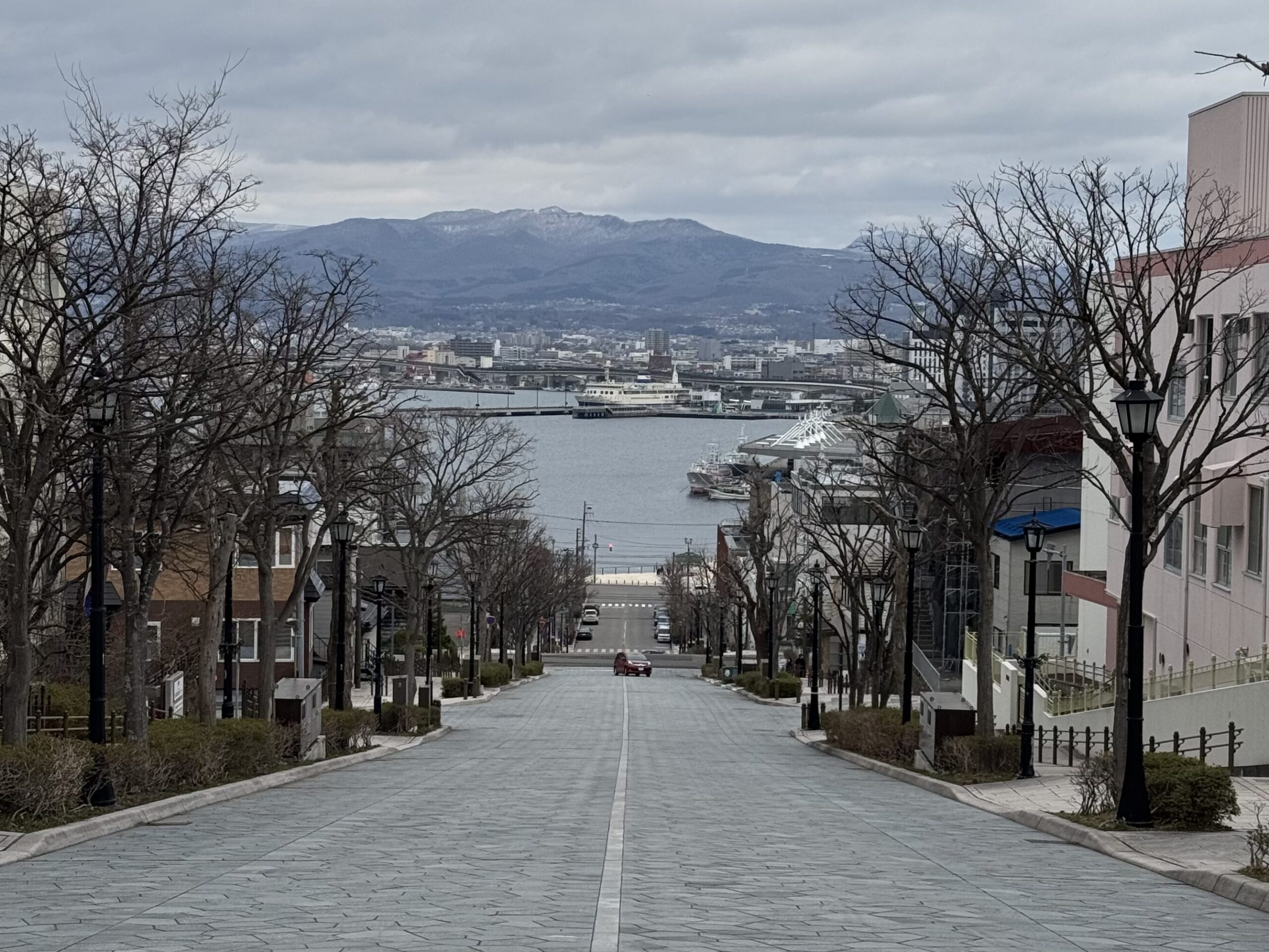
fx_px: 1760
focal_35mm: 48
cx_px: 634
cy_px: 476
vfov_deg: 30.3
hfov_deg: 39.7
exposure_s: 1/5376
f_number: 1.78
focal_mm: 6.76
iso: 64
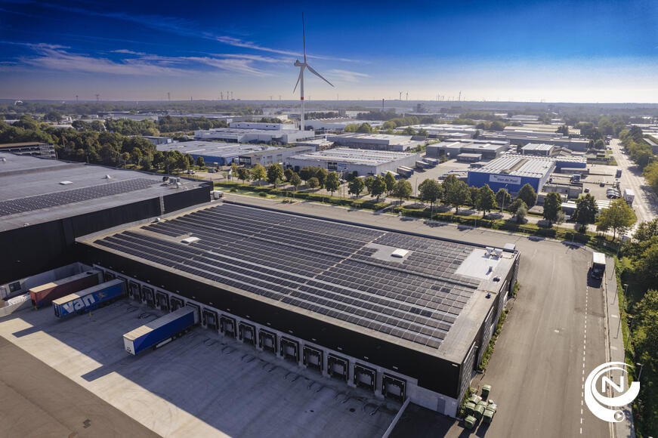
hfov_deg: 78.6
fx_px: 402
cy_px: 219
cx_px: 329
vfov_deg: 57.2
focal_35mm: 22
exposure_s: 1/2500
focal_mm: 8.38
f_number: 2.8
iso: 100
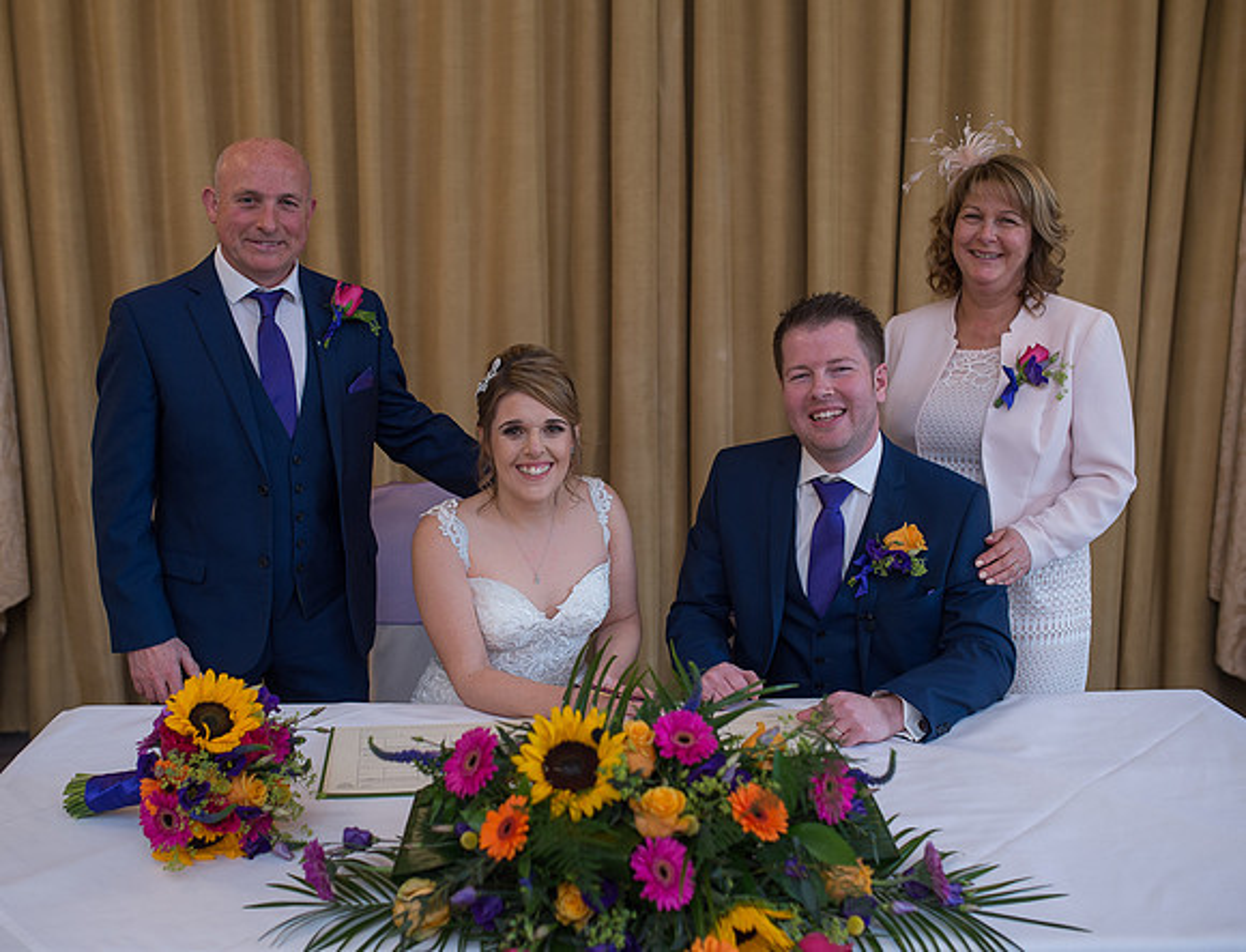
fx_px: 1424
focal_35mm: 39
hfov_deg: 47.2
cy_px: 476
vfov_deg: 36.9
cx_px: 568
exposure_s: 1/100
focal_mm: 35
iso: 320
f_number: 2.8
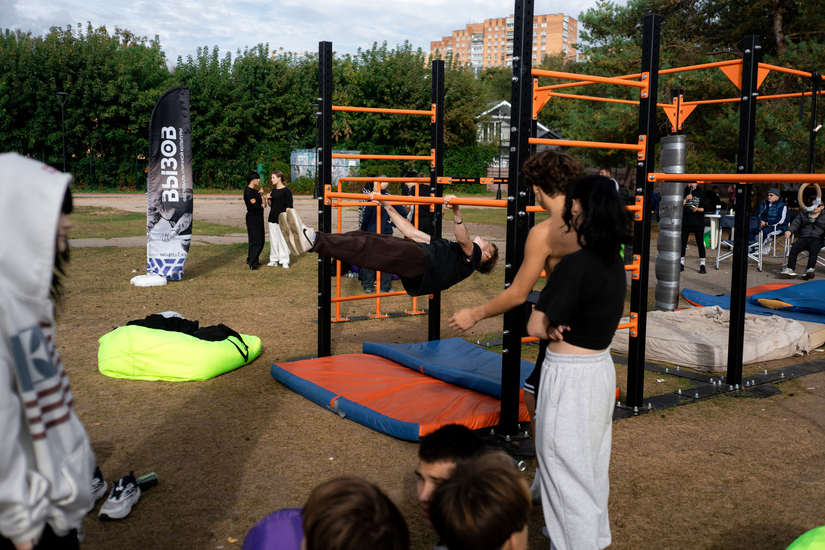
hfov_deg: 54.4
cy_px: 275
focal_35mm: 35
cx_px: 412
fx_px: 802
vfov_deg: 37.9
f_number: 2.5
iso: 100
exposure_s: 1/4000
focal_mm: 35
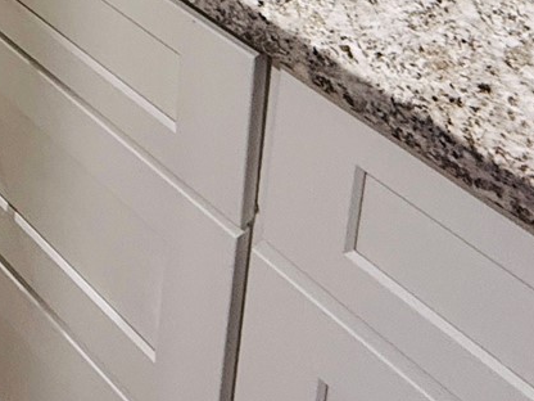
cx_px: -237
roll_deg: +1.4
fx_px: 1064
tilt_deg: -13.7
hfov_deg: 23.4
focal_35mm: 69
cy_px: -481
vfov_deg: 15.3
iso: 200
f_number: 2.2
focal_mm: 2.22
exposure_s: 1/60
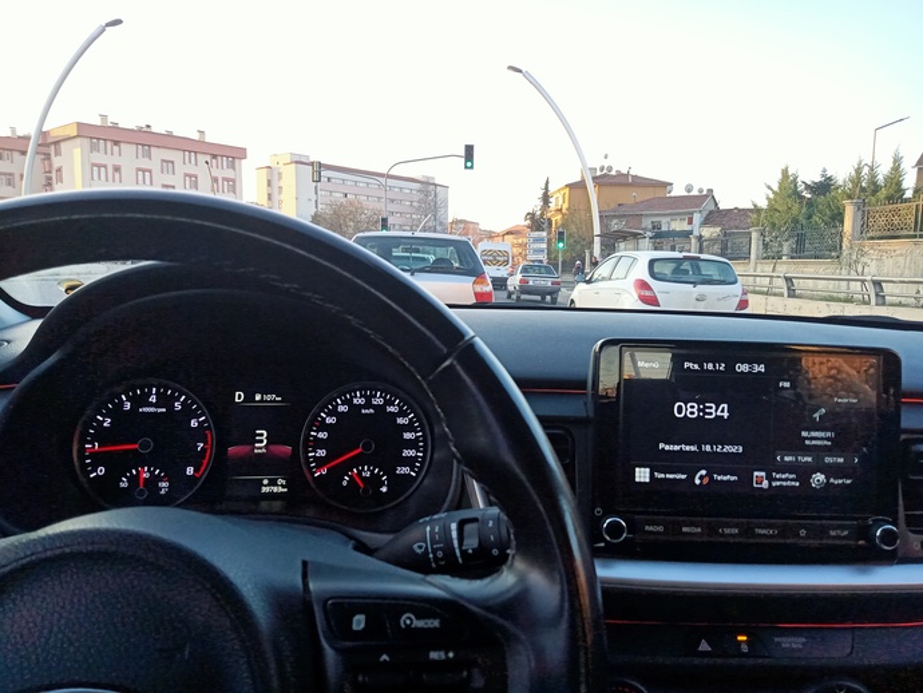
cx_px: 462
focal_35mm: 28
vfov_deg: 49.8
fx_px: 747
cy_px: 346
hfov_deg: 63.4
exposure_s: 1/105
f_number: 2.2
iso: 112
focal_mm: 3.37
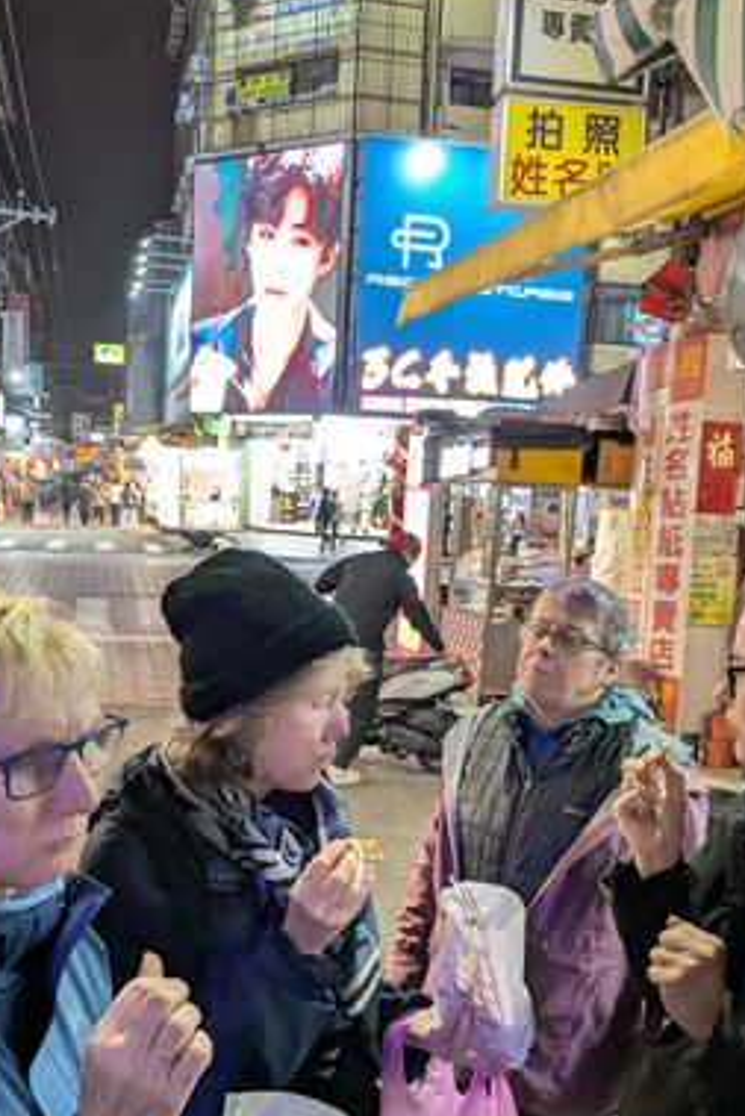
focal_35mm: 37
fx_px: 1147
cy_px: 701
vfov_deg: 51.3
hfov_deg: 35.9
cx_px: 322
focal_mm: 4.38
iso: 292
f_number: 1.73
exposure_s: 1/120
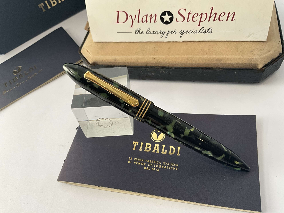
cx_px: 142
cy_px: 106
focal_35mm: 29
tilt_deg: -54.5
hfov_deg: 61.7
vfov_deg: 48.2
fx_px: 238
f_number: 1.8
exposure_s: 1/122
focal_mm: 3
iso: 50
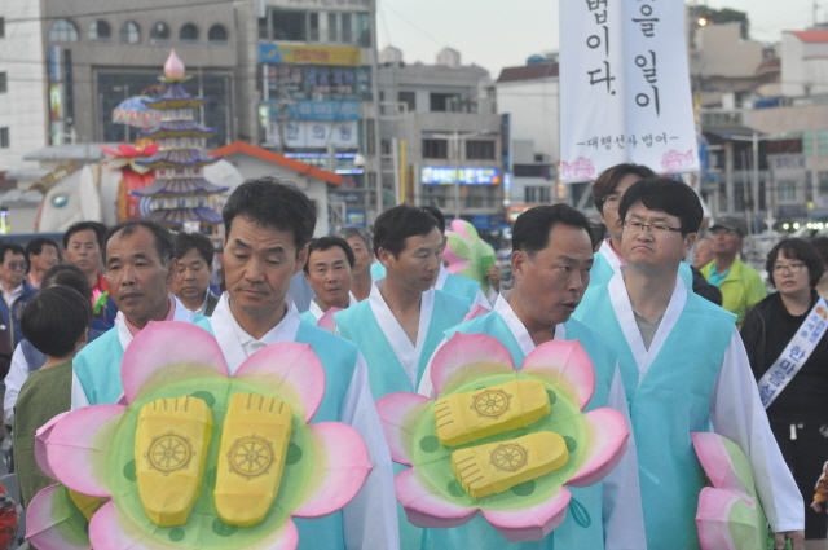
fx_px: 2412
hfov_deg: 19.5
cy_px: 275
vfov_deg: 13.0
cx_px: 414
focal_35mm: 105
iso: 2500
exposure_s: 1/640
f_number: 5.6
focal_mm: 70
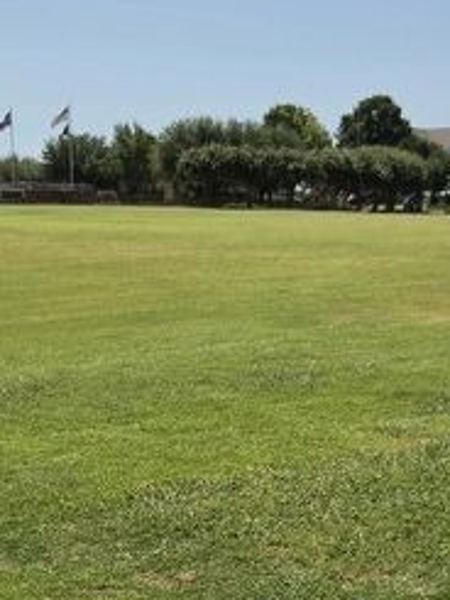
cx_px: 225
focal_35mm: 75
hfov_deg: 19.7
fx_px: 1299
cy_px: 595
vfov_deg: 24.8
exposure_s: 1/6836
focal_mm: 5.4
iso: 80
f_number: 1.8
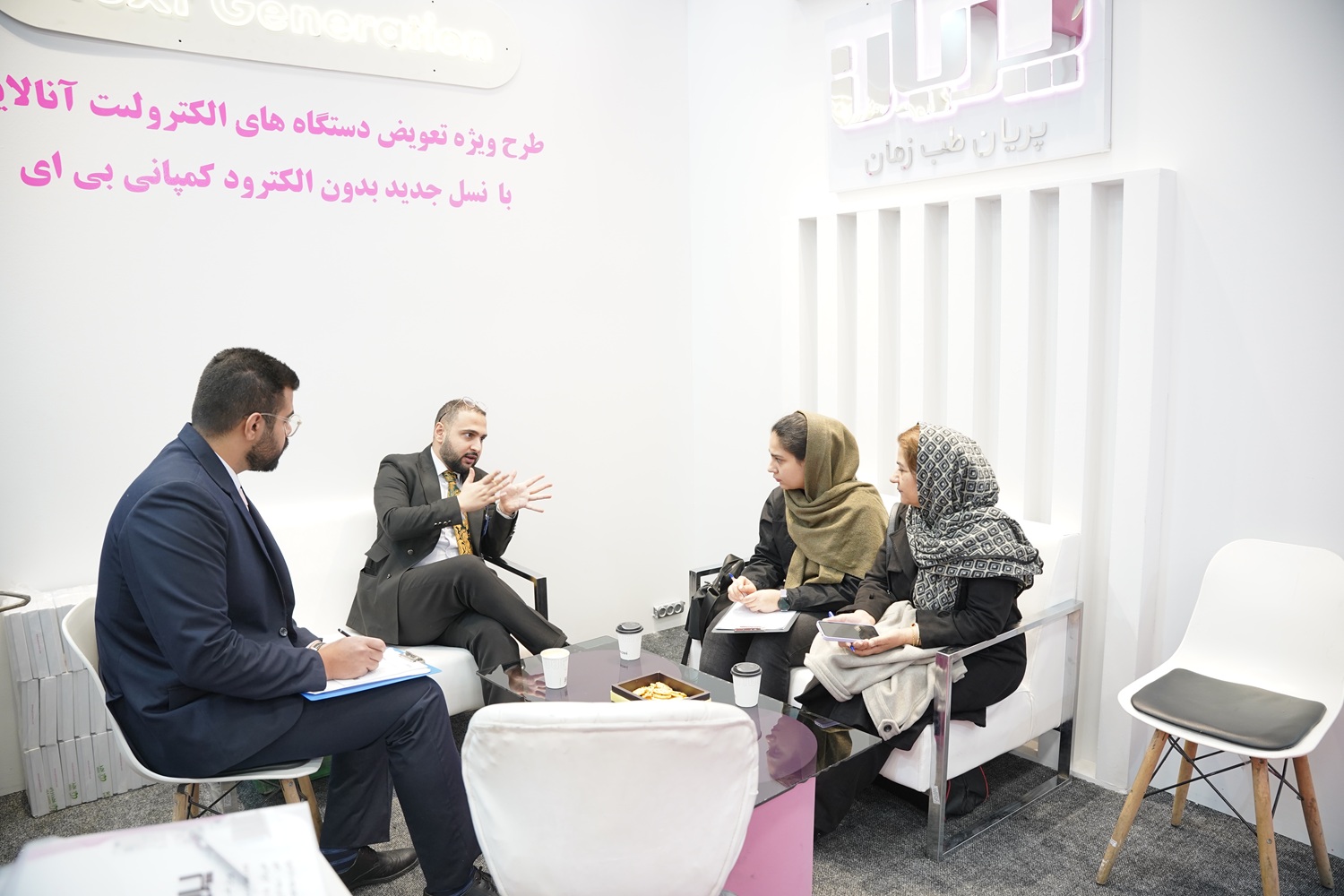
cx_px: 672
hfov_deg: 73.7
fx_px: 896
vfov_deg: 53.1
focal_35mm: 24
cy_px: 448
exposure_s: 1/100
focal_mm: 24
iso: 1000
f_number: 3.5
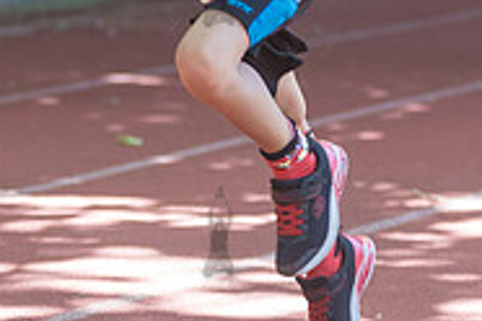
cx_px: 218
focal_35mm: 420
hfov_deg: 4.9
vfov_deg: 3.3
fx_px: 5623
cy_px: -19
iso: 1000
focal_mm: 135
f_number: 3.5
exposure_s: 1/640
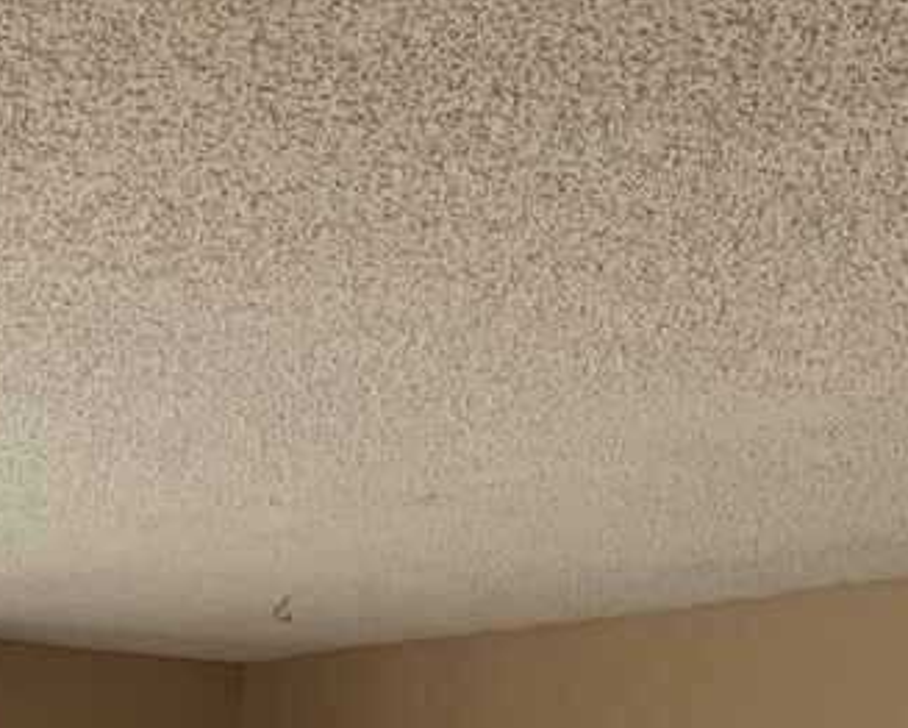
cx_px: -308
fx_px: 3334
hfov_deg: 14.8
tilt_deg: -8.2
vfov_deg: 10.9
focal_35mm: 124
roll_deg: -3.3
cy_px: 1617
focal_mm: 4.25
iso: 50
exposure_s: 1/121
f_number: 1.8
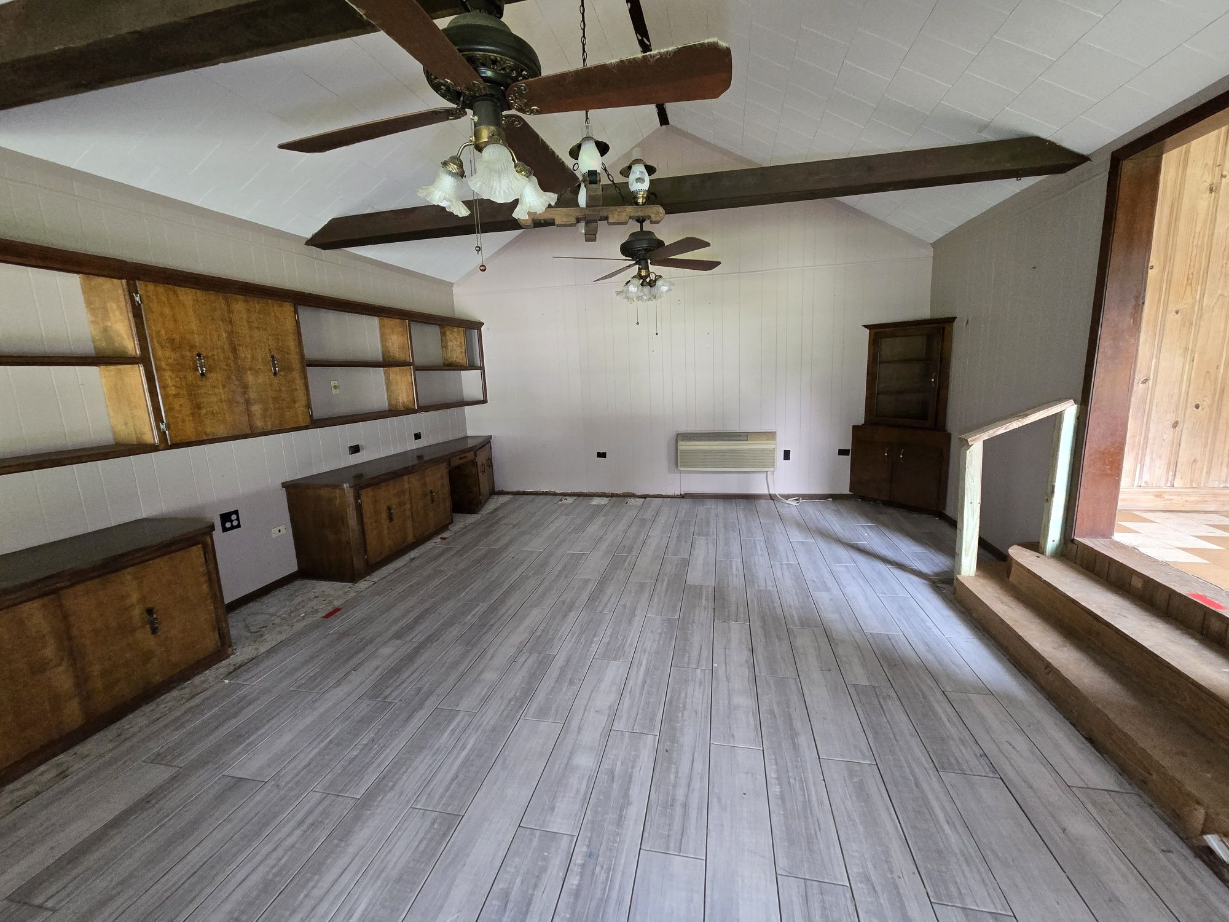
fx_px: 462
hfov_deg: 106.2
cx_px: 614
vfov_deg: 89.9
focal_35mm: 13
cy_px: 461
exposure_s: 1/60
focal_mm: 2.2
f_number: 2.2
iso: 800
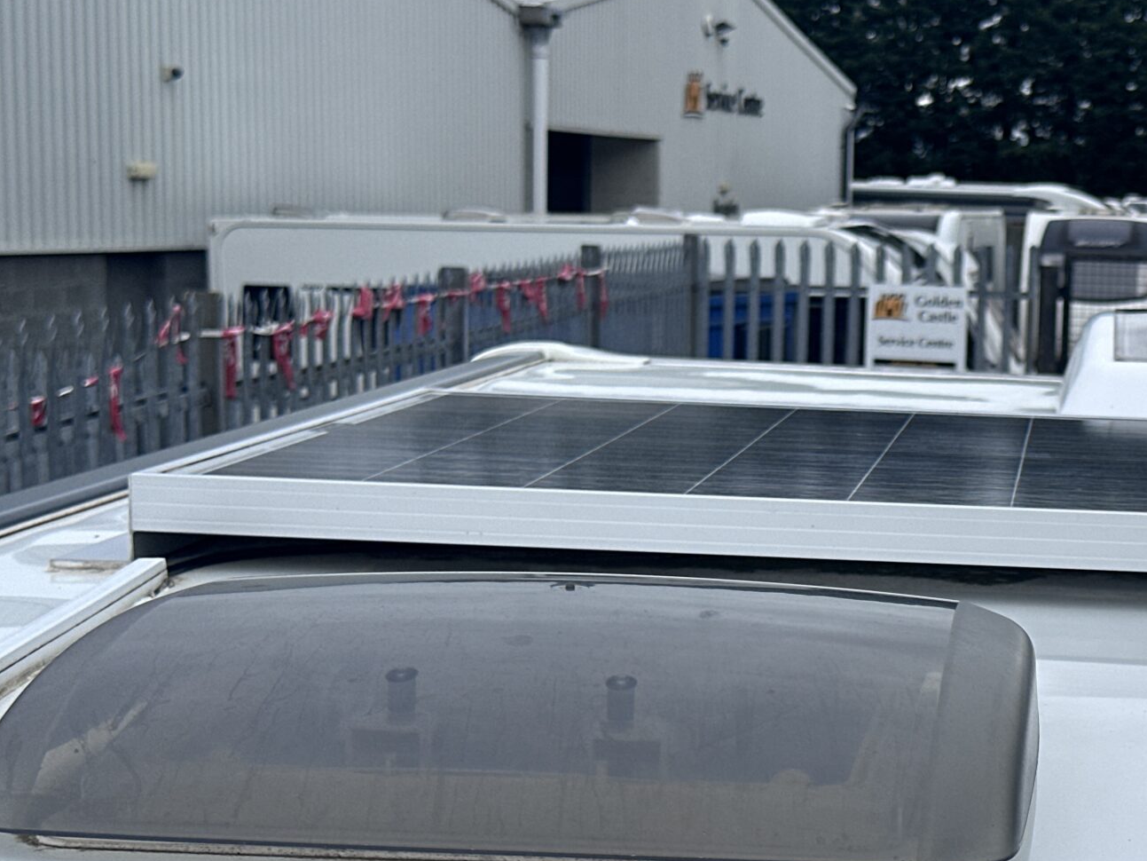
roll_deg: -1.0
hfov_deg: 25.2
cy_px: 529
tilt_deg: -6.8
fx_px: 2518
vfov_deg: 19.4
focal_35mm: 76
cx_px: 907
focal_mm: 6.86
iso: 64
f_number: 1.78
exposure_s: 1/3155
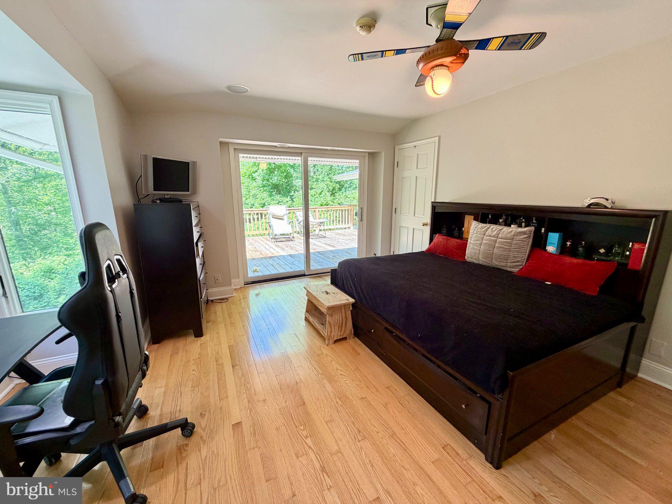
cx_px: 336
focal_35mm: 14
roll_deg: +1.2
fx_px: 272
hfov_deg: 102.1
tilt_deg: -11.9
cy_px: 252
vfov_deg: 85.7
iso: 200
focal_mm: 2.22
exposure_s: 1/60
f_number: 2.2
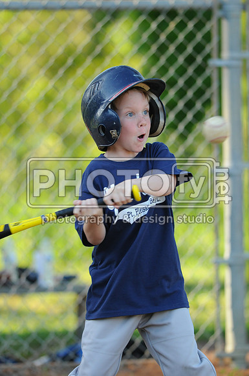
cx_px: 124
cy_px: 188
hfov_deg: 3.0
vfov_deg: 4.6
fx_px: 4682
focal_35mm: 450
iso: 800
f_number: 4
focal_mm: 300
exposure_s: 1/640
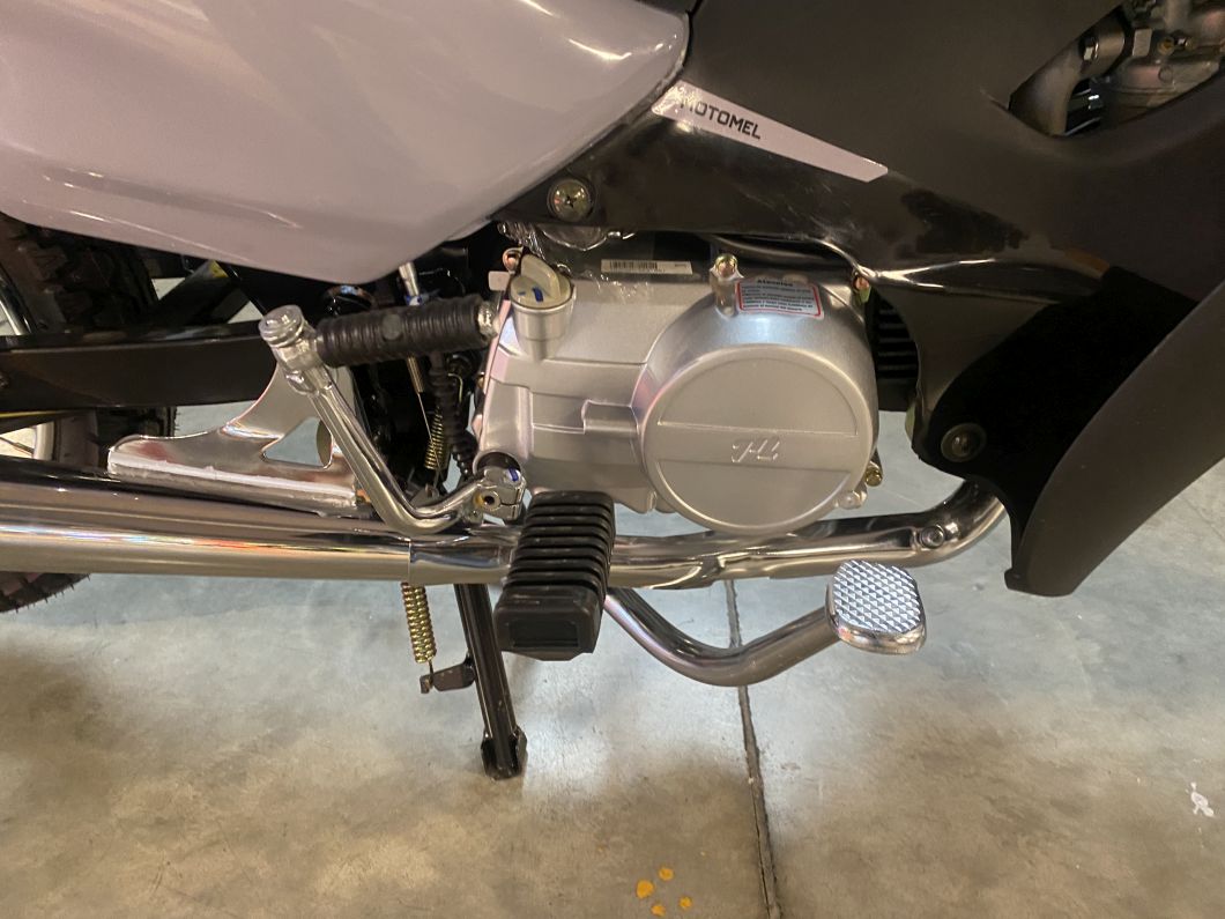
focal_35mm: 26
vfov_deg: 53.1
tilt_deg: -34.4
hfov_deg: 67.3
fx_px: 920
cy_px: 460
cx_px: 612
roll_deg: -0.2
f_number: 1.8
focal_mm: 4.25
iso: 500
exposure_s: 1/50
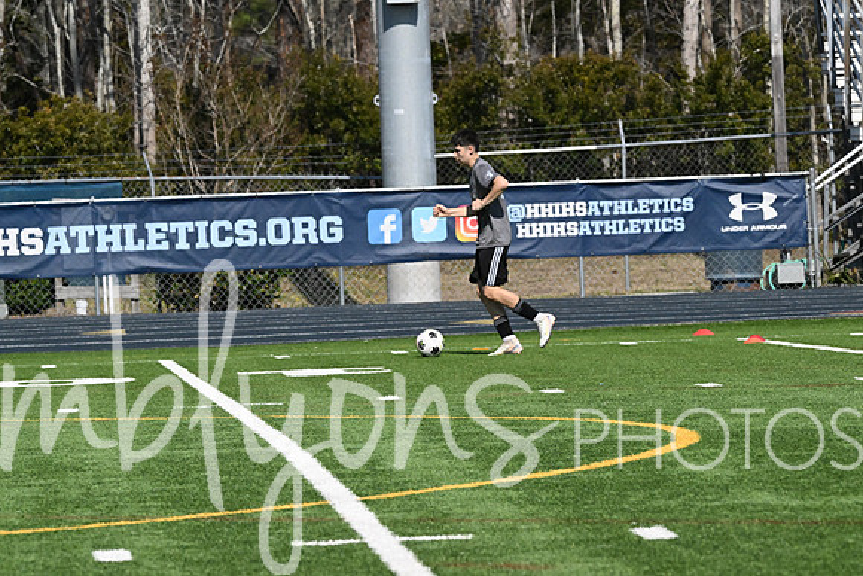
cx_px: 432
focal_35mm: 300
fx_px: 7193
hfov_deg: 6.9
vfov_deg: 4.6
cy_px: 288
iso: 6400
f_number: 14
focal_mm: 300
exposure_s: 1/10000
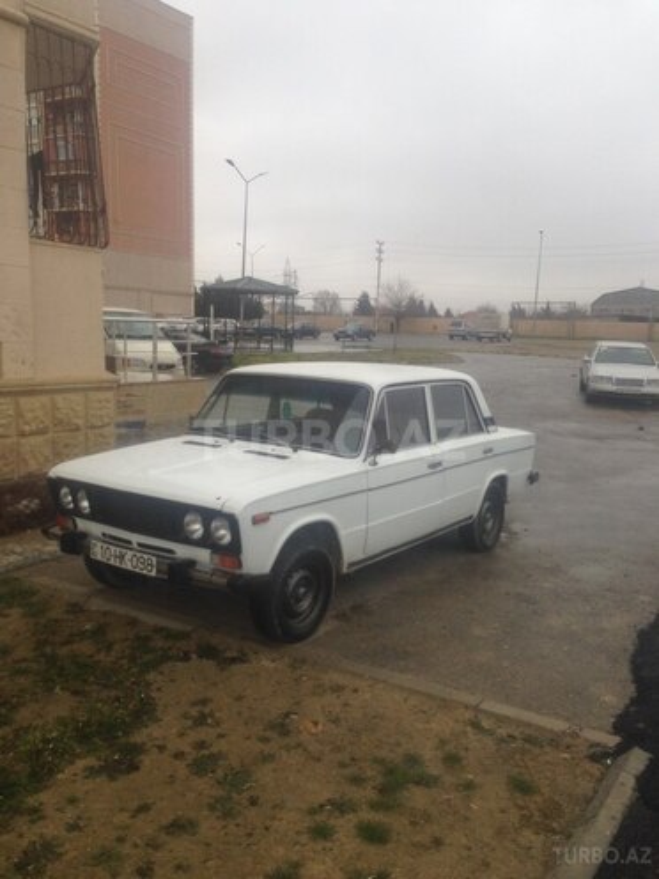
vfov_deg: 55.4
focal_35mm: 33
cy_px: 440
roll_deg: +0.1
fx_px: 838
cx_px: 330
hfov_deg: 42.9
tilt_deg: -6.0
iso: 50
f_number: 2.4
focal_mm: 4.12
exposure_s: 1/401
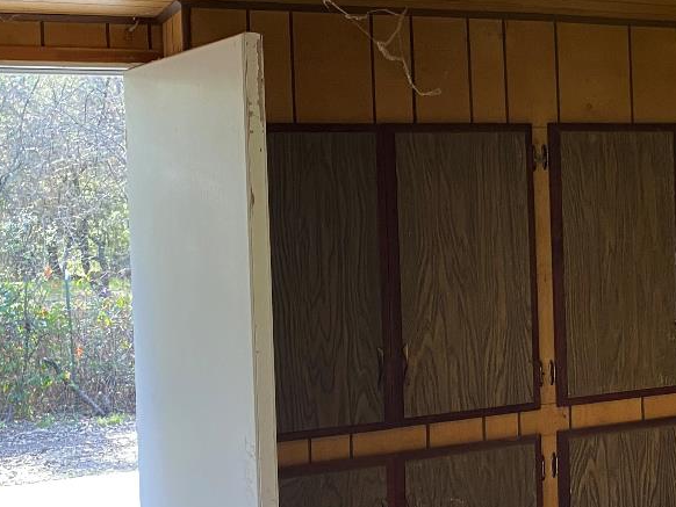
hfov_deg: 26.8
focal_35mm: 67
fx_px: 1309
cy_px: 221
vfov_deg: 21.9
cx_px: 727
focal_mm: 4.25
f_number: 1.8
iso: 125
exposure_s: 1/60
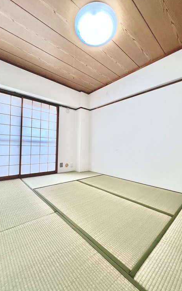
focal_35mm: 14
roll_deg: +0.3
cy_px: 145
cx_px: 87
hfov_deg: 78.6
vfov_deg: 105.3
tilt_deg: +2.7
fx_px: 111
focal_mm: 1.57
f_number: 1.8
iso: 80
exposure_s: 1/120
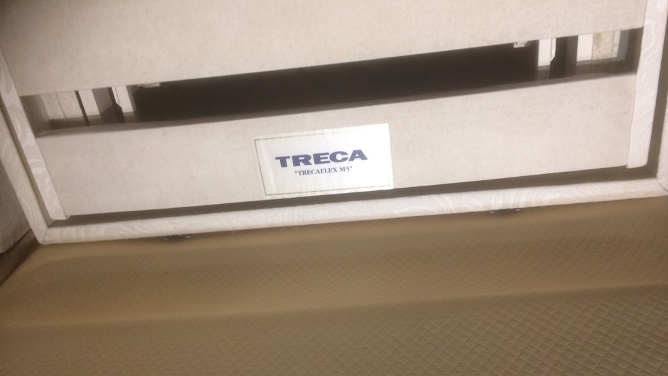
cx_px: 336
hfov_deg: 61.0
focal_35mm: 32
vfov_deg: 36.3
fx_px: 567
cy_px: 251
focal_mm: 4.15
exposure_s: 1/33
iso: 100
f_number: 2.2
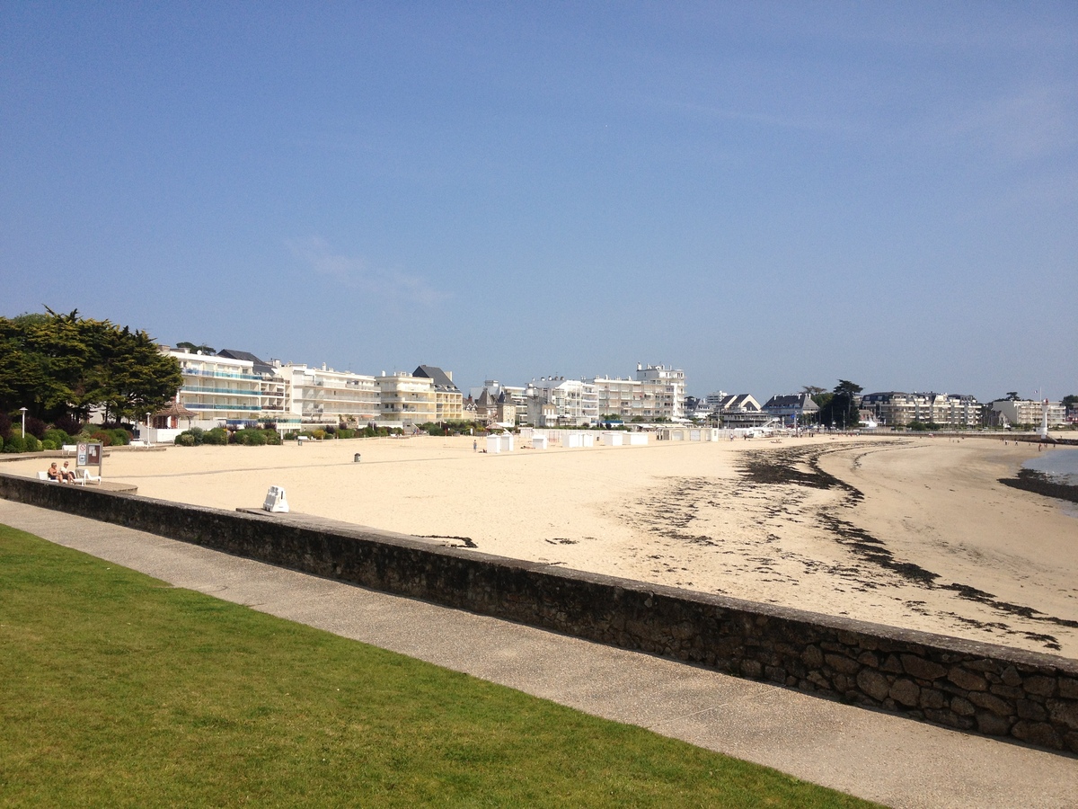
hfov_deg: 52.6
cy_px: 404
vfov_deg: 40.7
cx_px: 539
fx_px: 1090
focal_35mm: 35
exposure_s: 1/2907
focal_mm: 4.28
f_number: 2.4
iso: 50
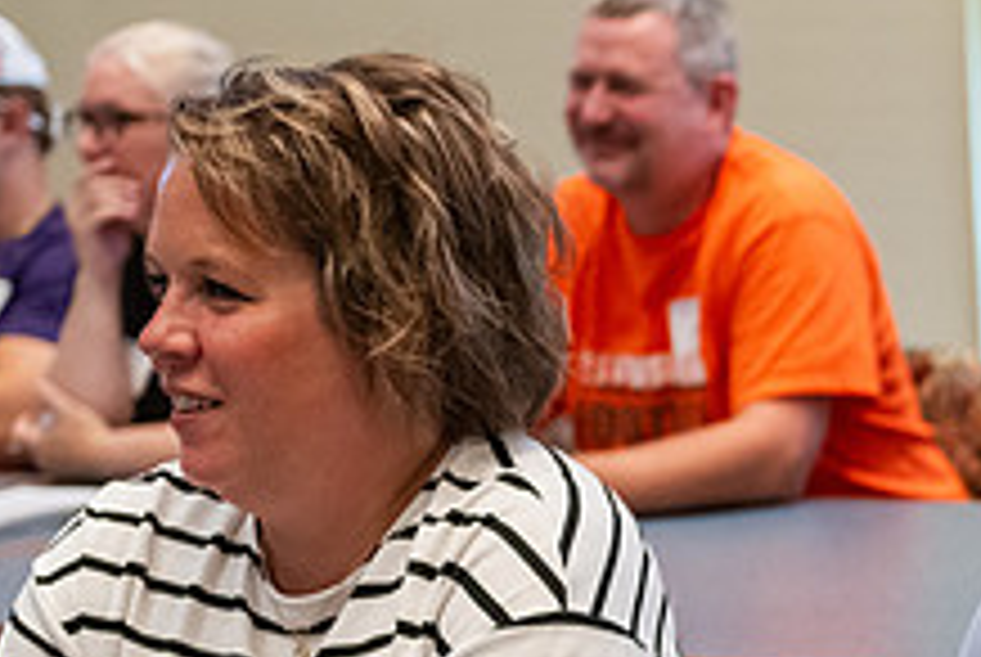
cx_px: 1256
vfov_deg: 9.4
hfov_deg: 13.6
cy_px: 529
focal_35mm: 146
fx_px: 3984
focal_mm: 55
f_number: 3.2
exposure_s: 1/200
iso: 3200
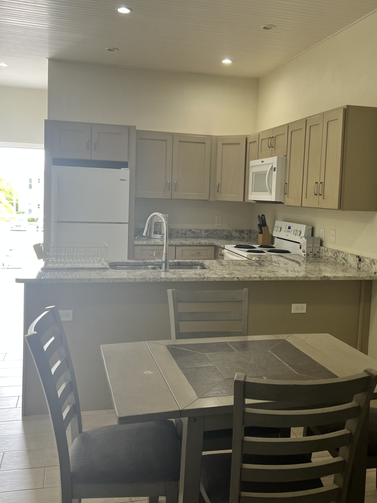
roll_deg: -1.7
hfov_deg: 40.6
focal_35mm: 35
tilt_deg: -3.9
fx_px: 508
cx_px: 217
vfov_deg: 52.6
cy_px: 232
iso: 80
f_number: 1.5
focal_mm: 5.7
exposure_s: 1/60
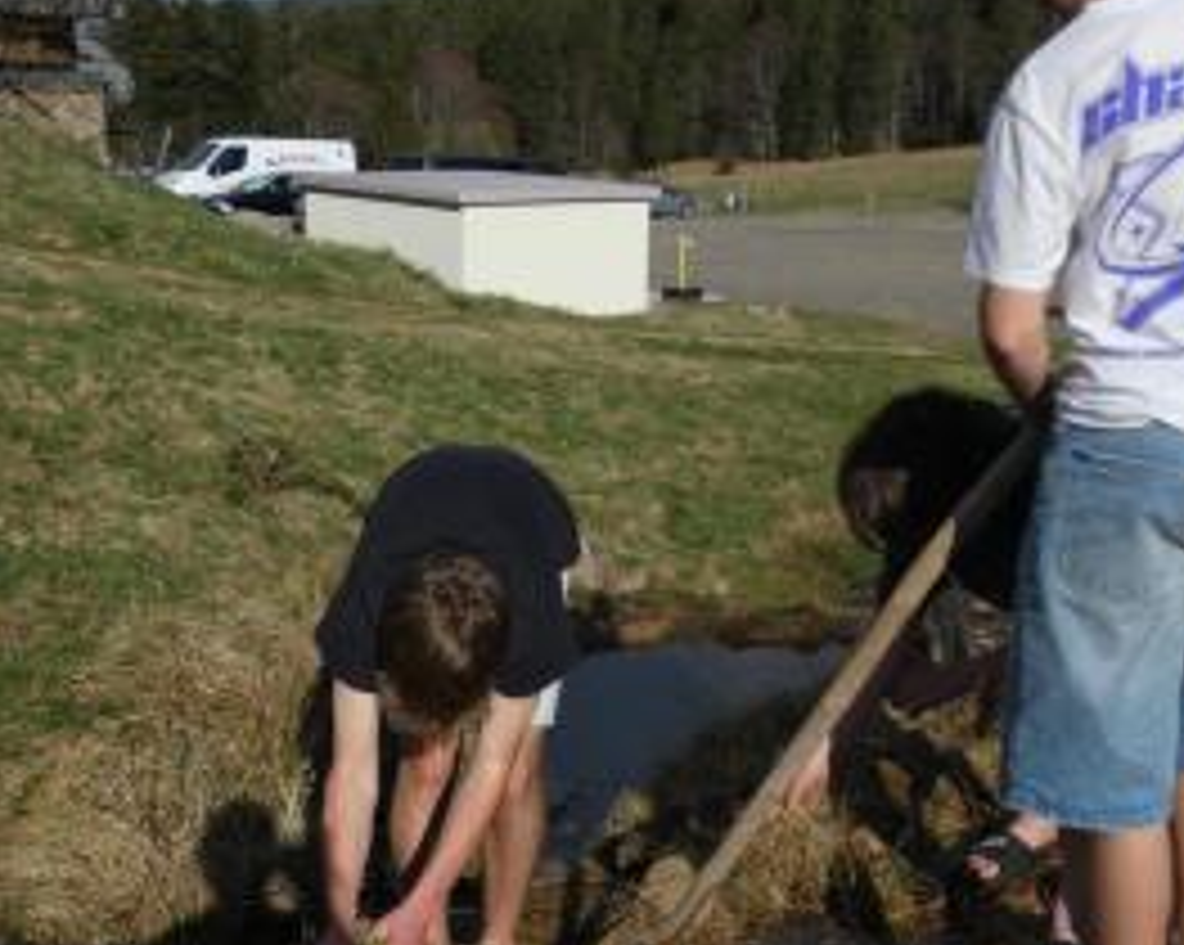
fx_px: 1821
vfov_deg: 29.0
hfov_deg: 36.0
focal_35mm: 52
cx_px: 639
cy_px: 364
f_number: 3.4
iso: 80
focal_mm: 6.2
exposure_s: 1/1600
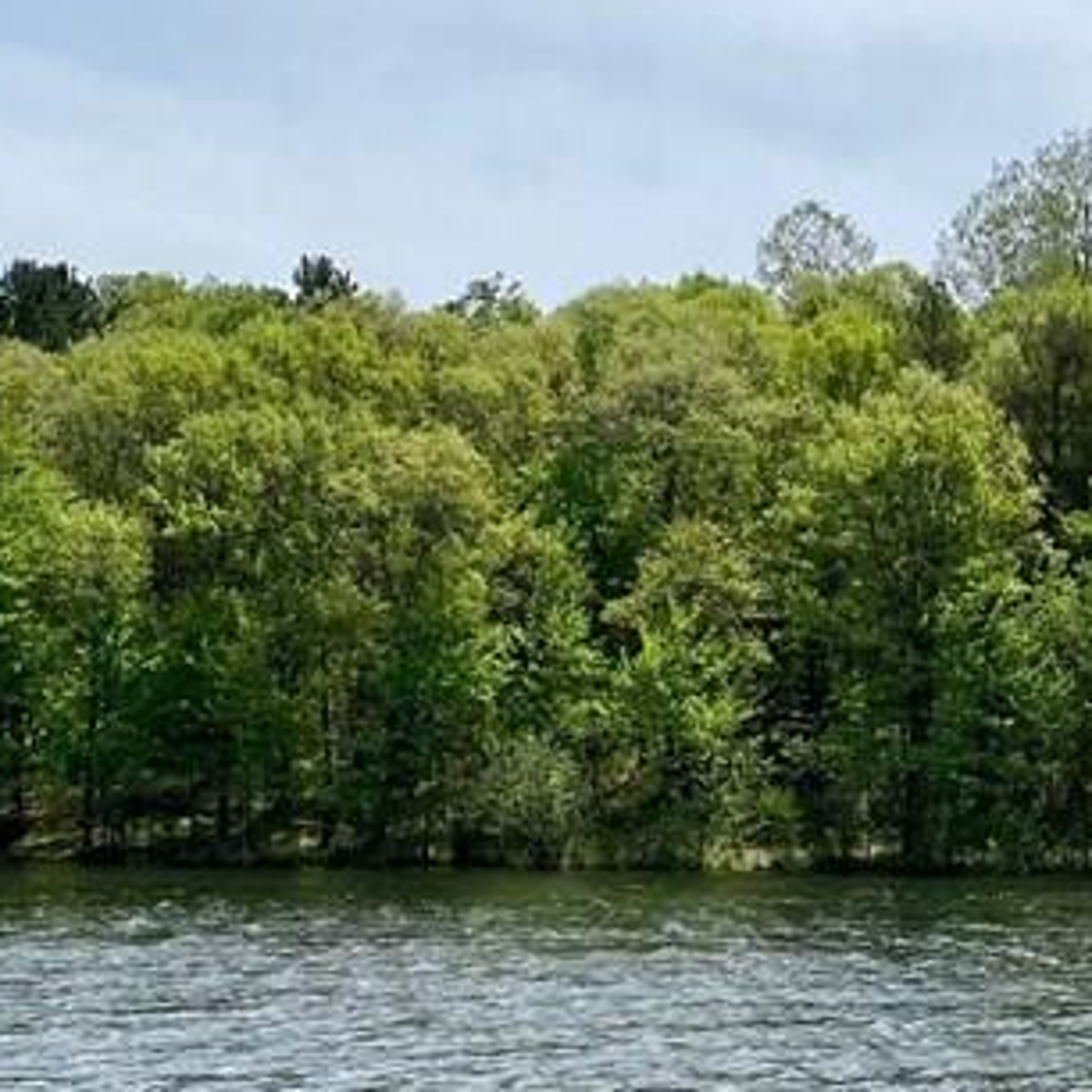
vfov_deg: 22.4
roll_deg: +0.1
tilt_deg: +1.3
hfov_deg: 21.8
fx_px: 2748
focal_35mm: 77
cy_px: 728
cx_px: 1042
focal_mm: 4.25
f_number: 1.8
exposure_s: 1/5236
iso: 32
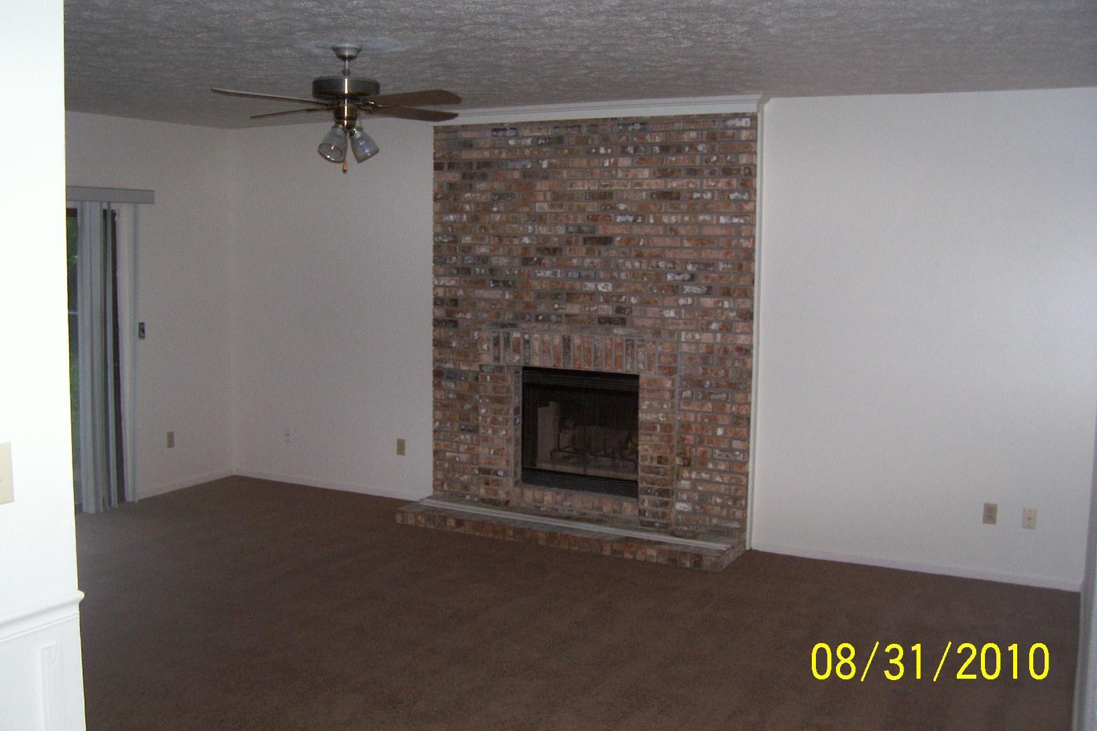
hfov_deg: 53.1
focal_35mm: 36
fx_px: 1097
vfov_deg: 36.9
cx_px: 549
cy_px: 355
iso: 140
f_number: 2.7
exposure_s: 1/112
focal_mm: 5.6
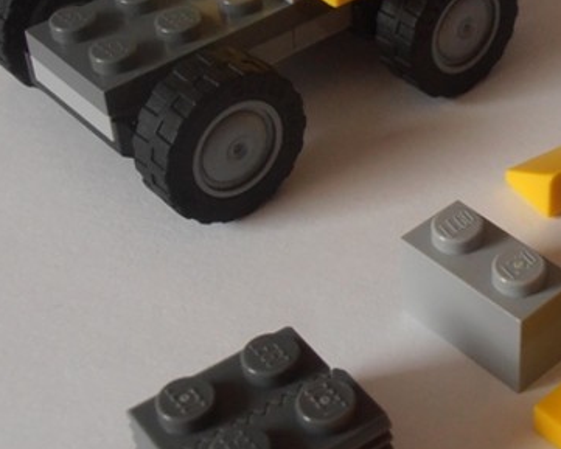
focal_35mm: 90
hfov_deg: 20.7
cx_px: 542
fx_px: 1495
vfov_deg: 17.1
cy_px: 183
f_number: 3.9
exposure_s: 1/40
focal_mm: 6.61
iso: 125
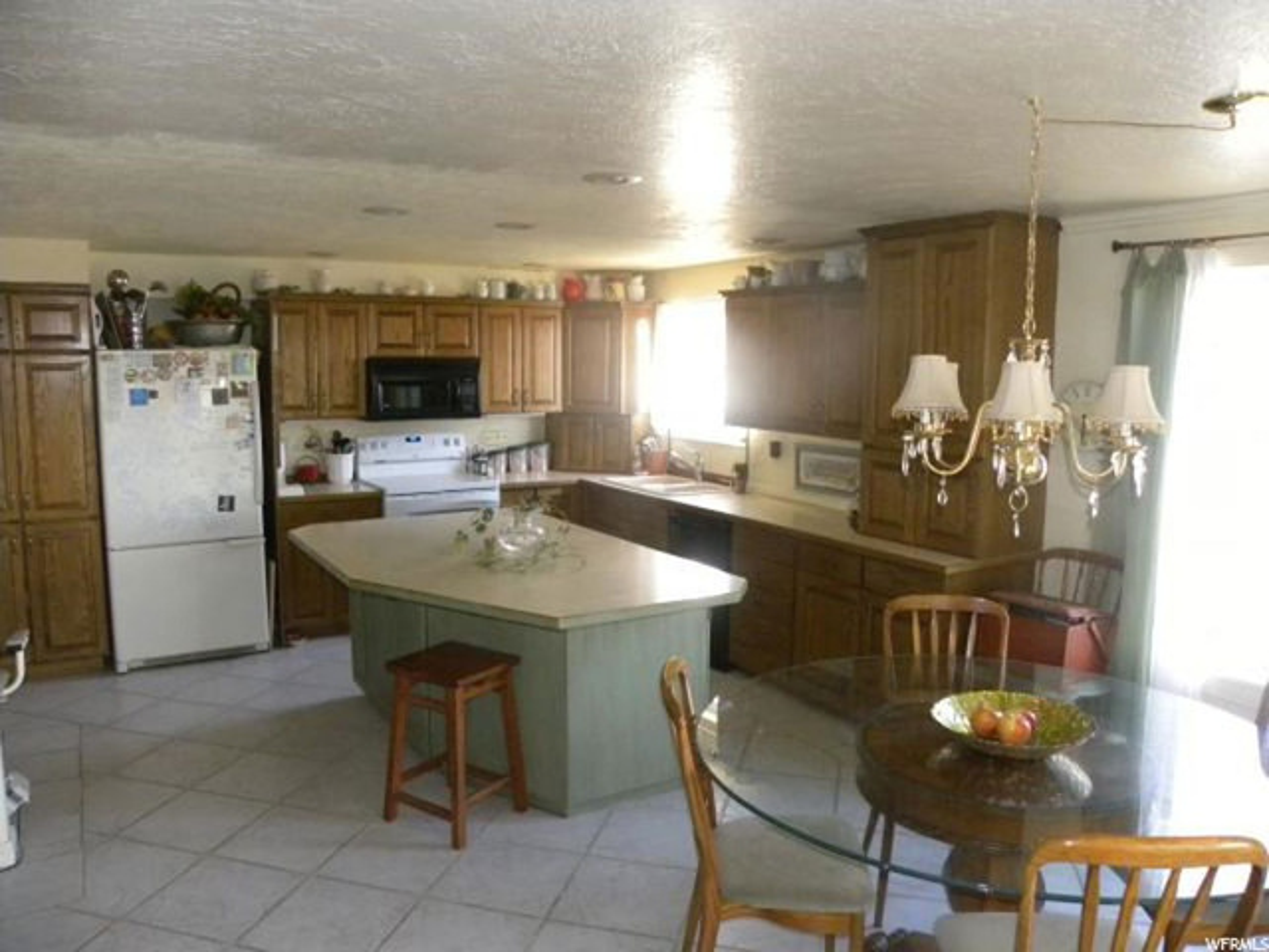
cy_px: 476
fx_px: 953
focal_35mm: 26
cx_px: 634
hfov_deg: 67.3
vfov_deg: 53.1
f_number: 2.8
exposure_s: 1/72
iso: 400
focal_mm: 4.6
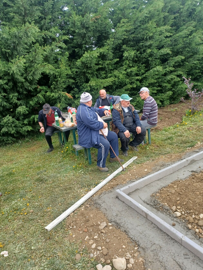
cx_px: 102
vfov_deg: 69.4
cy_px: 135
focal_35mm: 25
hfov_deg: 54.9
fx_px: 195
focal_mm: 4.6
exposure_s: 1/100
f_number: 1.8
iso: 40
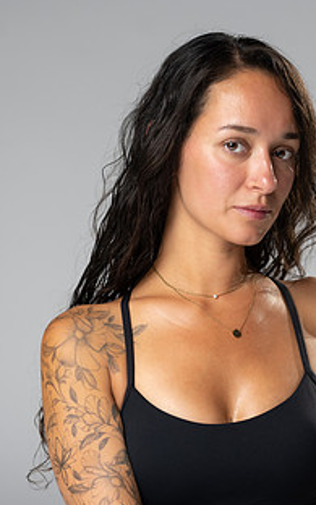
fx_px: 1722
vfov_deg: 16.7
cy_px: 319
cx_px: 178
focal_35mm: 125
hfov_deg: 10.5
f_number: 3.2
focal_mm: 85
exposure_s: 1/160
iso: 200
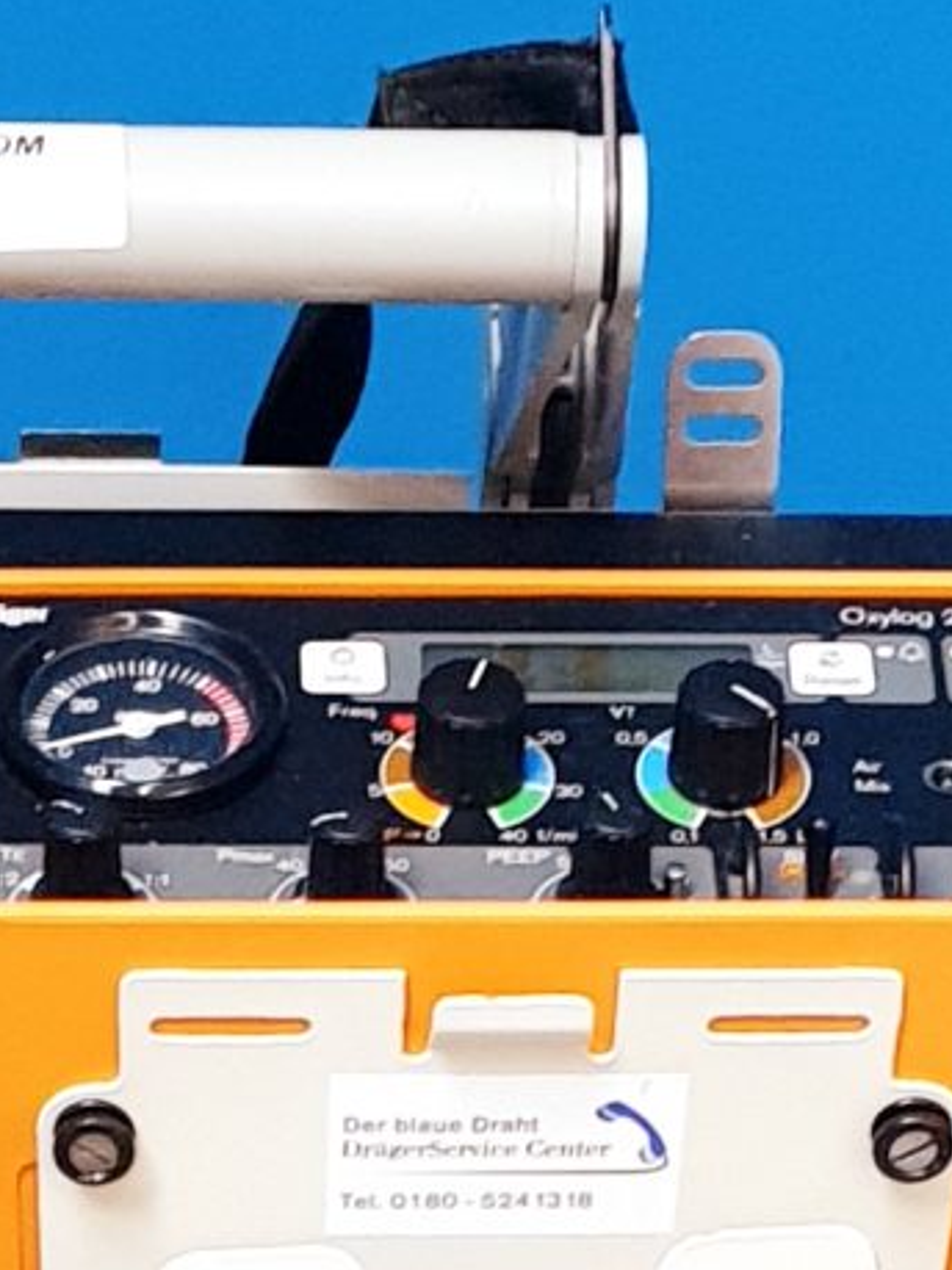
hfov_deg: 10.2
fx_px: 5319
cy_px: 2645
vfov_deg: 11.9
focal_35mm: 145
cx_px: 144
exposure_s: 1/33
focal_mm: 4.3
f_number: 2.4
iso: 320
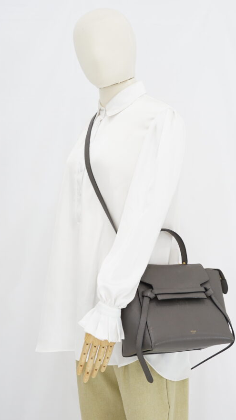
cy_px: 233
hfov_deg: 19.7
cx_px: 141
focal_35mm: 61
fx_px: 678
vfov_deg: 34.3
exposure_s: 1/8
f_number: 6.3
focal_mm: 50
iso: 640
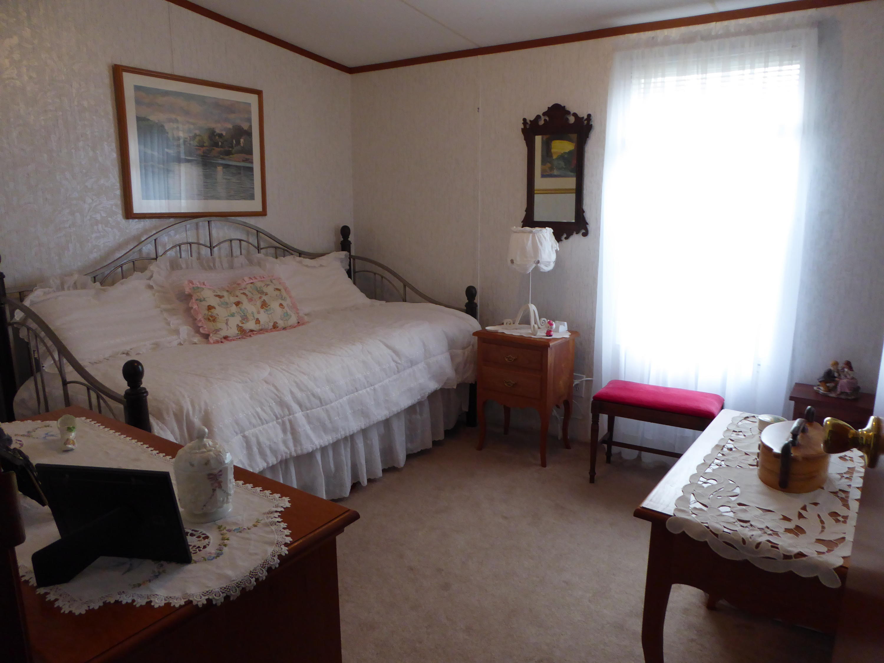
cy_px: 332
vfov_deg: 54.9
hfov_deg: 69.4
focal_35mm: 25
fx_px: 638
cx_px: 442
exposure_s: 1/60
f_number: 3.3
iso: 320
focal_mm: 4.3
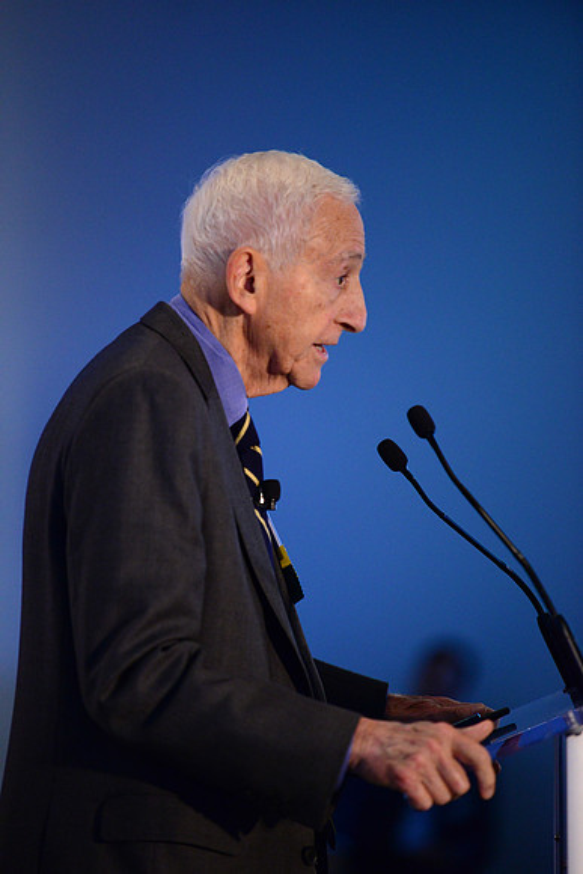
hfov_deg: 6.9
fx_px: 4855
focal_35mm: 200
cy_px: 437
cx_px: 292
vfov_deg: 10.3
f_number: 2.8
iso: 4000
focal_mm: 200
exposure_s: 1/200
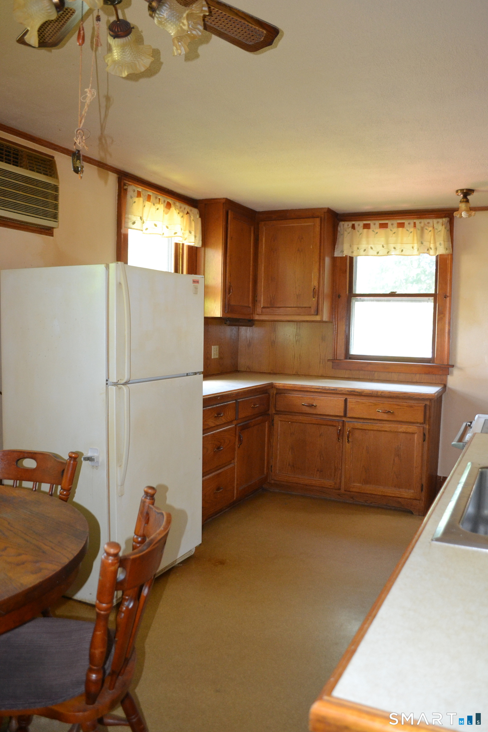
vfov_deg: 67.4
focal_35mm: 27
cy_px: 366
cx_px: 244
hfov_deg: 47.9
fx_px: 549
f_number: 3.5
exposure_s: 1/60
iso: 1400
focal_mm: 18
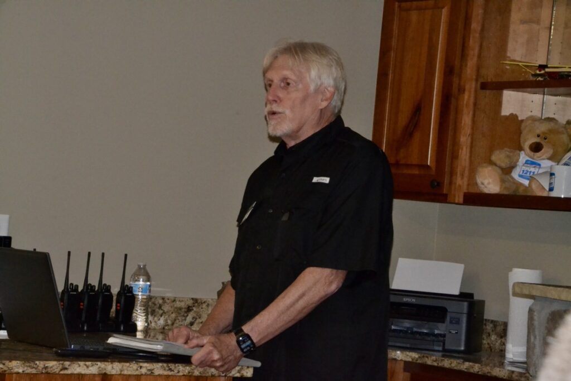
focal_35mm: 129
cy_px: 190
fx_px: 2046
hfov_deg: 15.9
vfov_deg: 10.6
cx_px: 286
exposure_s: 1/60
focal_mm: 86
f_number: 22
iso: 3200
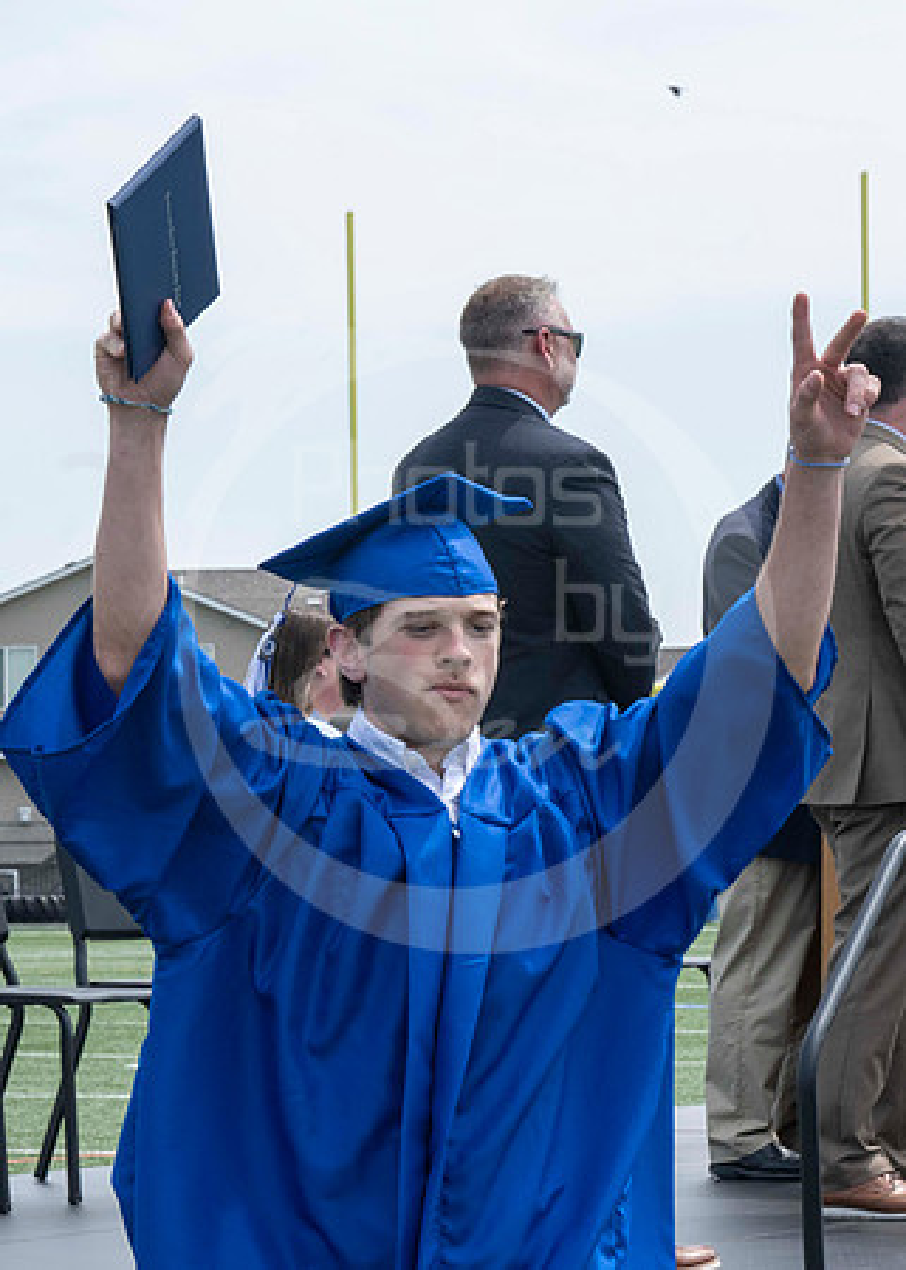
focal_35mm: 165
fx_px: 5959
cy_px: 818
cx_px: 229
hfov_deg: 8.7
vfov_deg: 12.2
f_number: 13
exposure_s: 1/250
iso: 200
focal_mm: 72
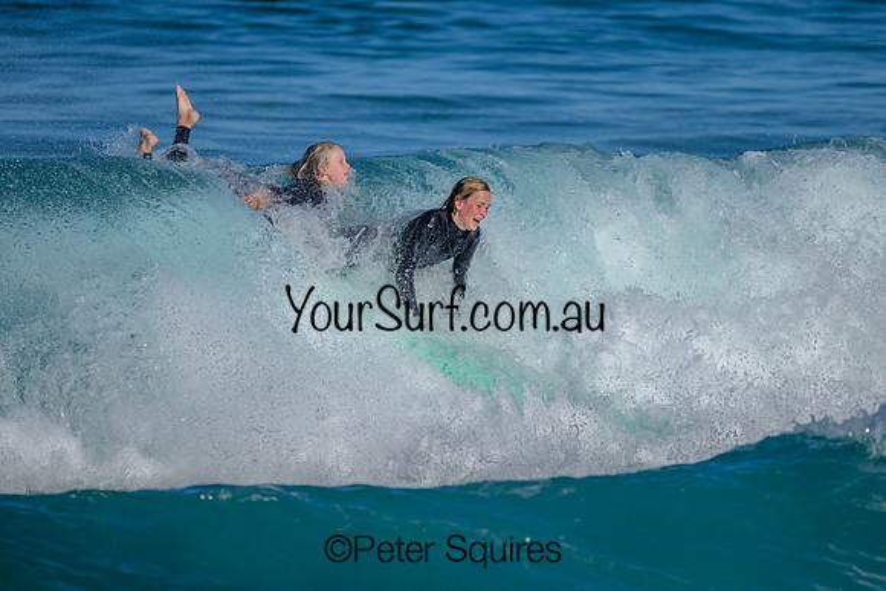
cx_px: 416
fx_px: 22724
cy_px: 250
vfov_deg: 1.5
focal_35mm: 923
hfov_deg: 2.2
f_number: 8
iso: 180
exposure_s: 1/2000
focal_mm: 800
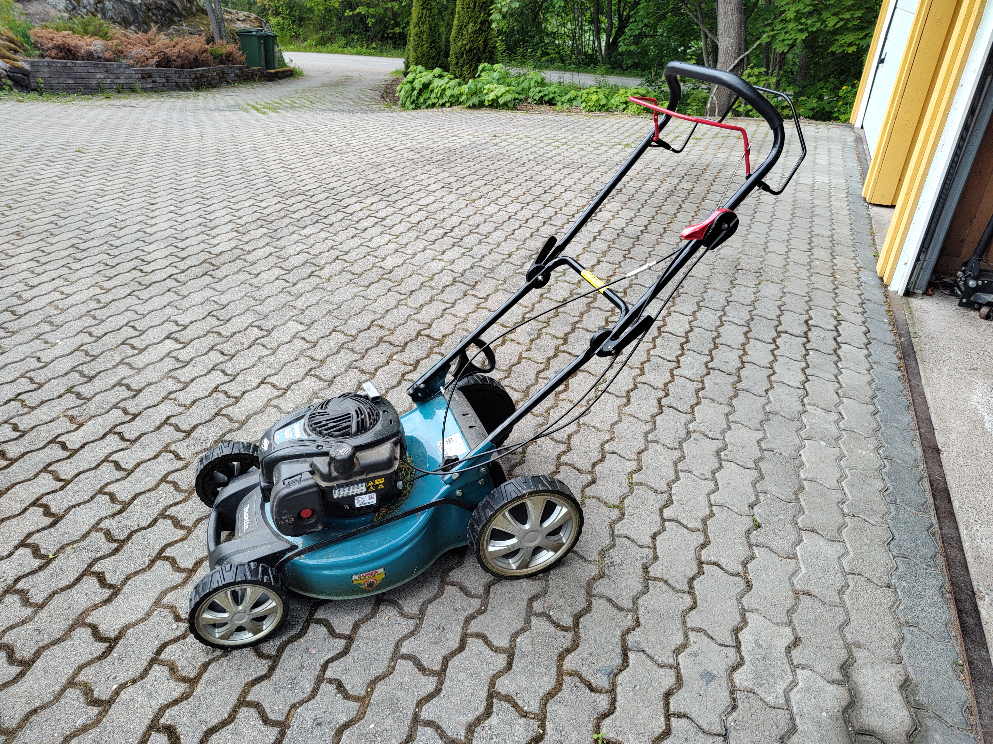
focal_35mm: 23
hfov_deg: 73.9
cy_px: 372
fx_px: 660
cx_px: 496
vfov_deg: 58.9
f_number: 1.8
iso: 123
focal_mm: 5.56
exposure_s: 1/200
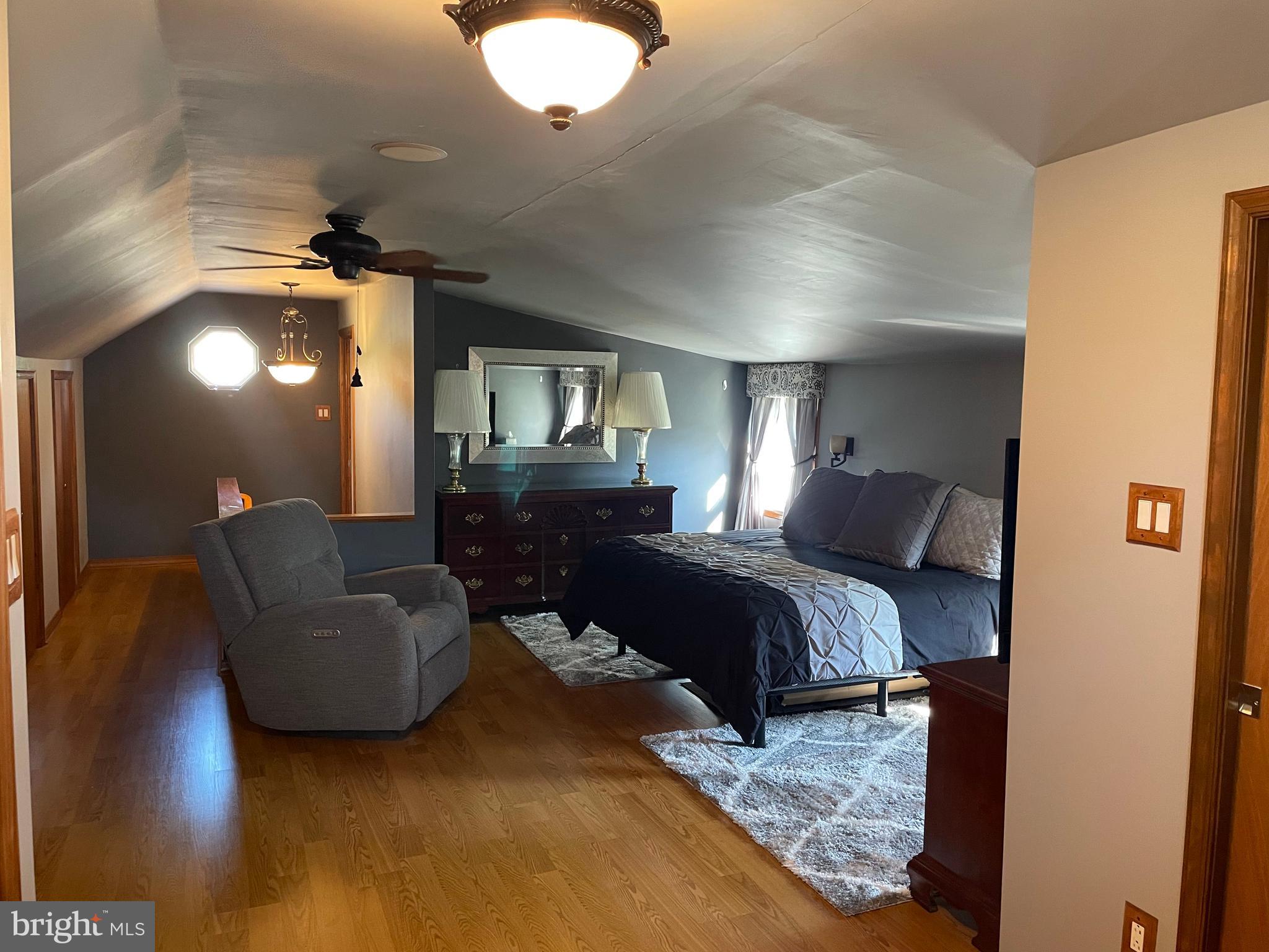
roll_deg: -0.9
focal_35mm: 26
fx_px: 953
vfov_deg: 53.1
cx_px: 634
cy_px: 476
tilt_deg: -4.2
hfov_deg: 67.3
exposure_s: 1/60
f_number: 1.6
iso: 320
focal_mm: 4.2
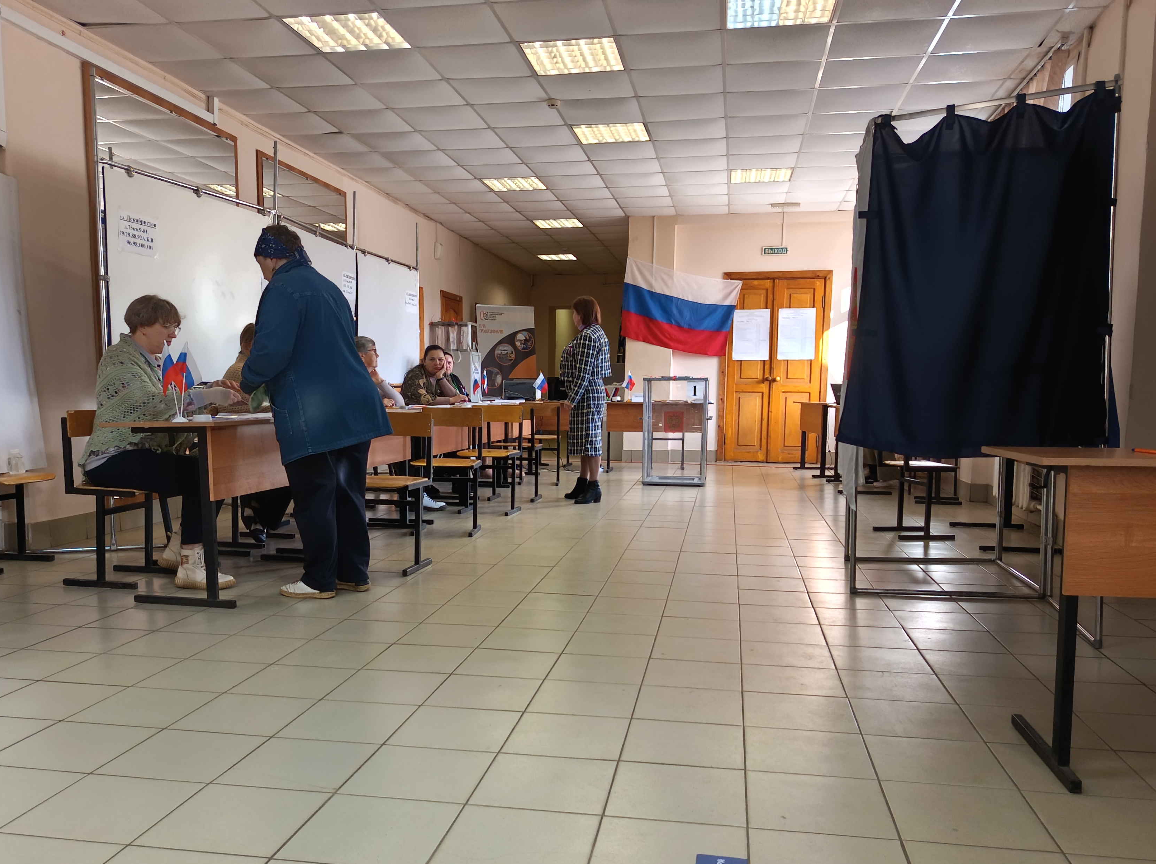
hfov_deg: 61.7
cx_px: 561
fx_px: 968
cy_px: 489
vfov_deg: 48.0
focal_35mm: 29
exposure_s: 1/50
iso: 1003
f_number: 1.75
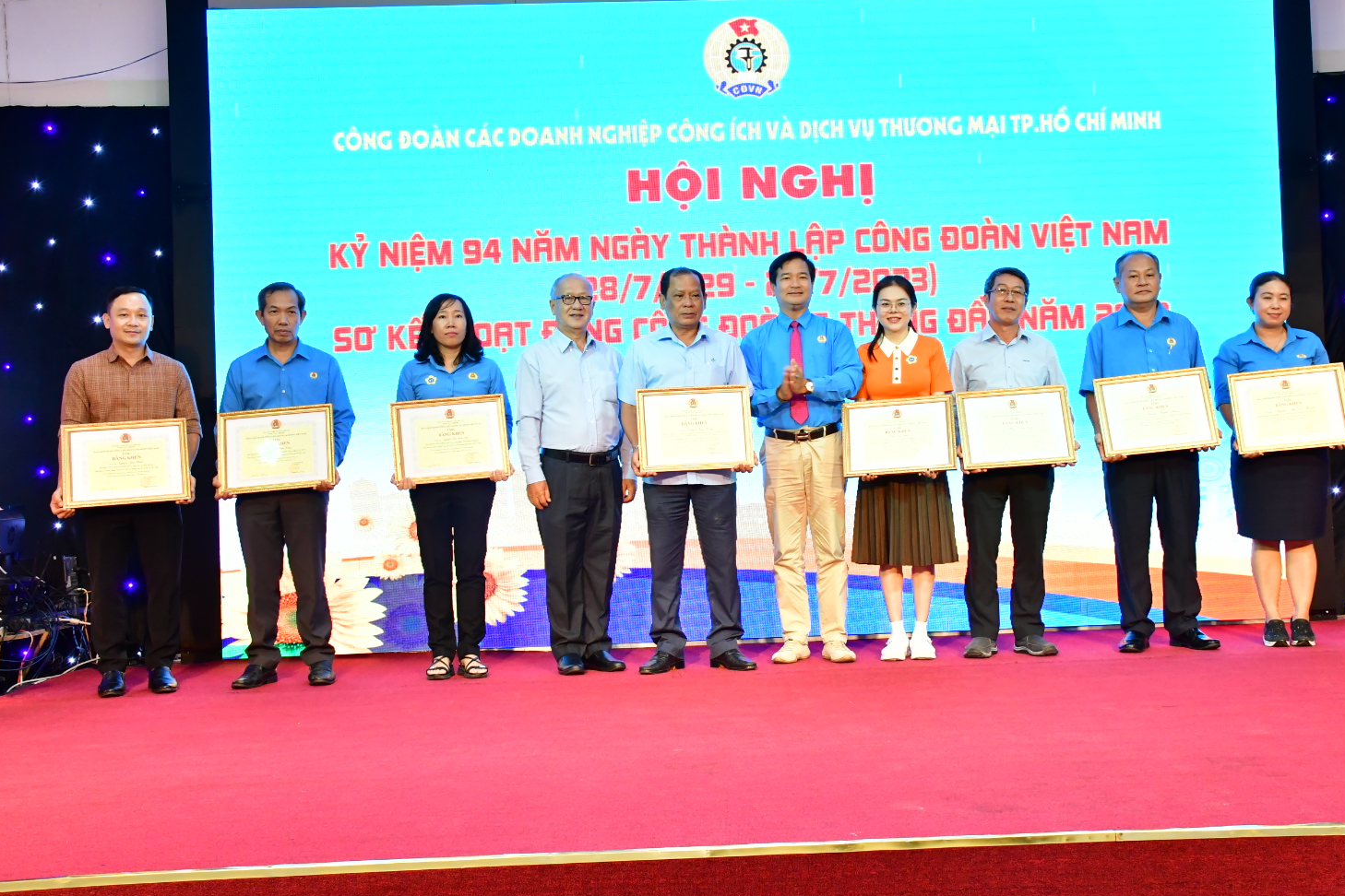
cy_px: 417
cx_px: 732
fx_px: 1494
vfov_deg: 33.4
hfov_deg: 48.4
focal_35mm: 40
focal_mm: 24
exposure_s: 1/80
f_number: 8
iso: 2000
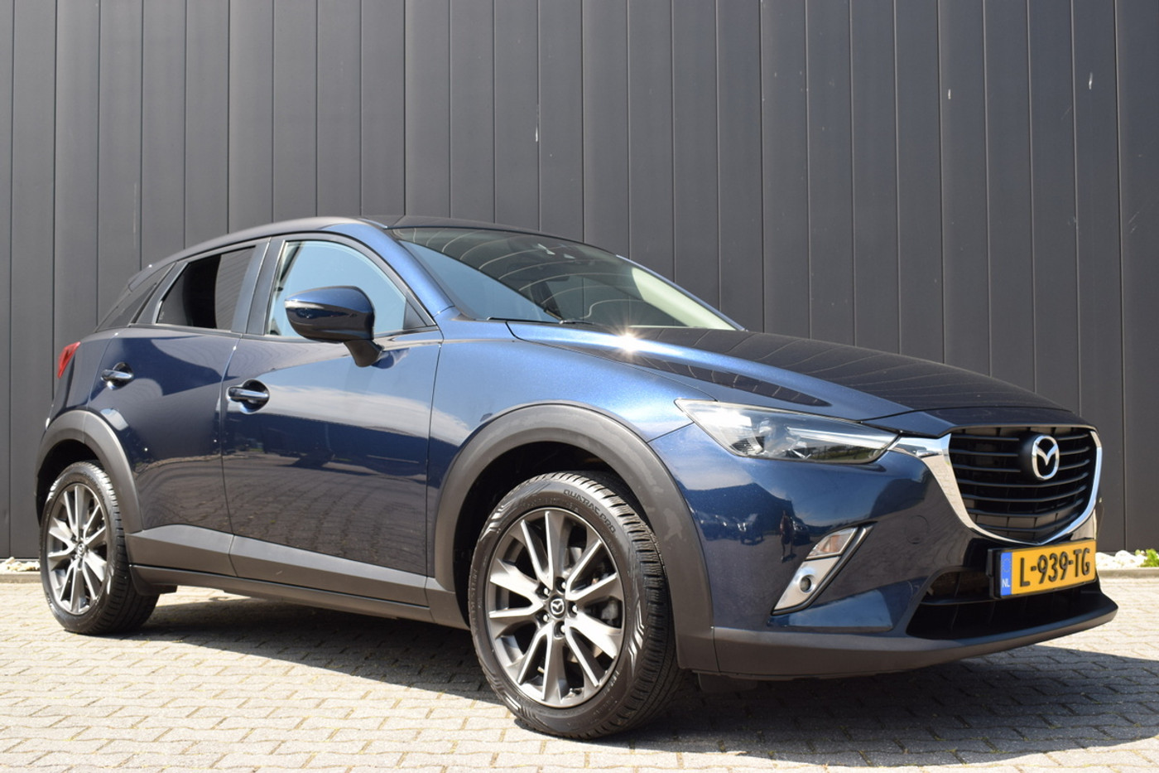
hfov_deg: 45.0
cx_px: 580
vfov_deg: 30.8
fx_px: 1400
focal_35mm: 44
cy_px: 386
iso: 360
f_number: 8
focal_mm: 29
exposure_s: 1/250
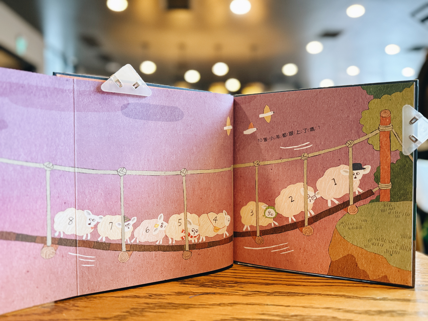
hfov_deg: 71.6
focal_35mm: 24
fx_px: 297
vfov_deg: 56.8
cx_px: 214
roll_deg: +0.2
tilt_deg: -0.3
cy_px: 160
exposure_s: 1/60
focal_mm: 6.76
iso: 640
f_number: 1.78
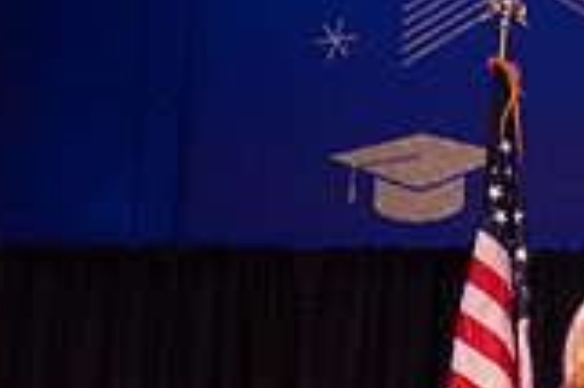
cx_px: 939
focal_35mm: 137
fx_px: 2220
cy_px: 441
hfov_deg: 13.8
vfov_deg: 9.9
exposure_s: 1/200
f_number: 4
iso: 1600
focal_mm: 38
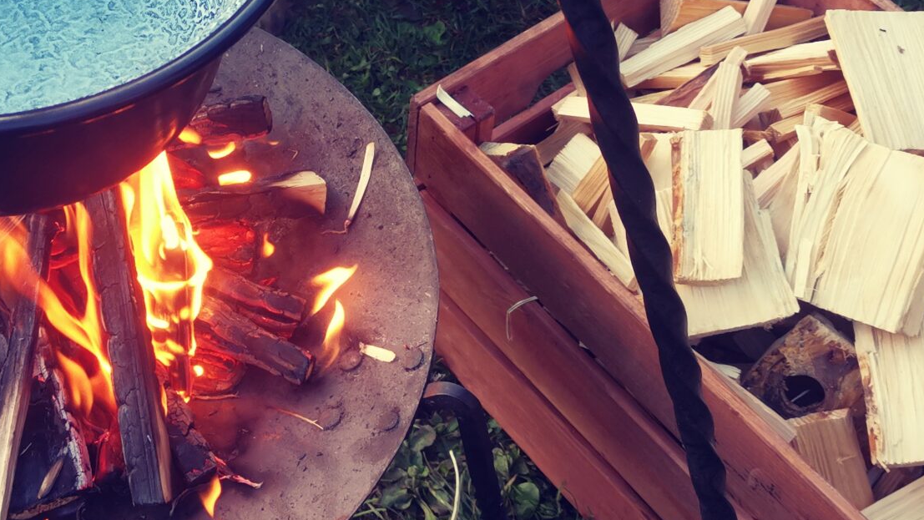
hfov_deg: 30.7
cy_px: 151
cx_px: 290
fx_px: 1666
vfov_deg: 17.7
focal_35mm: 68
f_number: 1.8
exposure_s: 1/100
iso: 80
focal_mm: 5.58
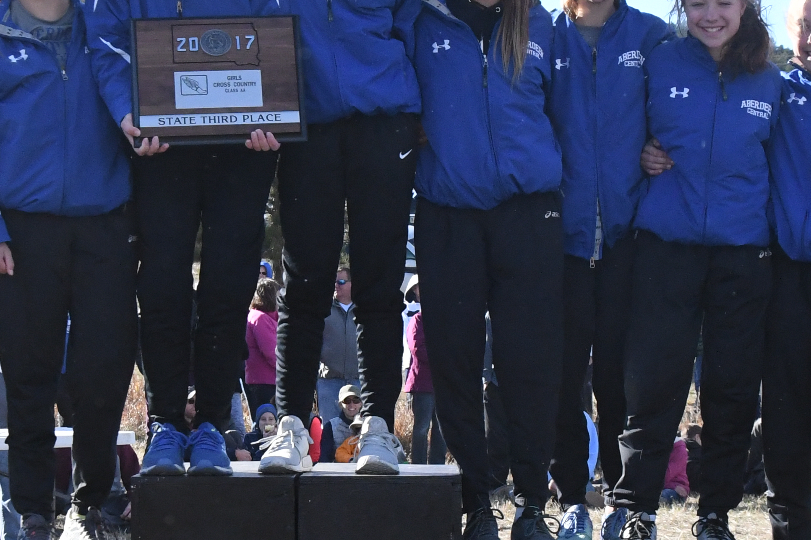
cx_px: 446
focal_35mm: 121
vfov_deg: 11.3
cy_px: 264
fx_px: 2725
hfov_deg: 16.9
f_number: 8
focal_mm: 28
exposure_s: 1/2500
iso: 2500
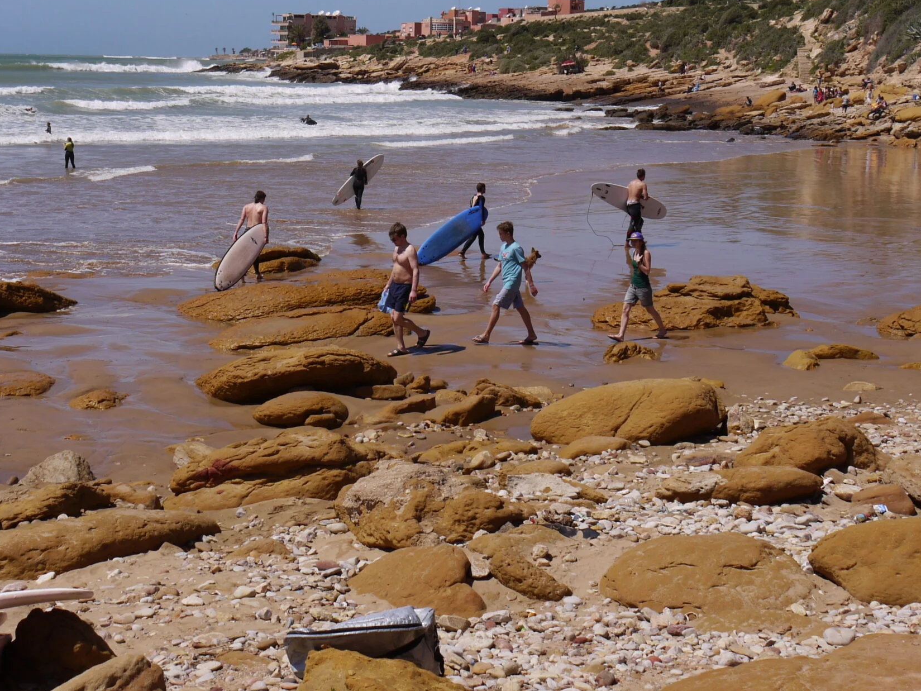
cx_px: 343
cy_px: 215
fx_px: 1570
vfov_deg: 24.7
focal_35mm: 59
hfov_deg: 32.5
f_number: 9
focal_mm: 19
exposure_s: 1/400
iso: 100
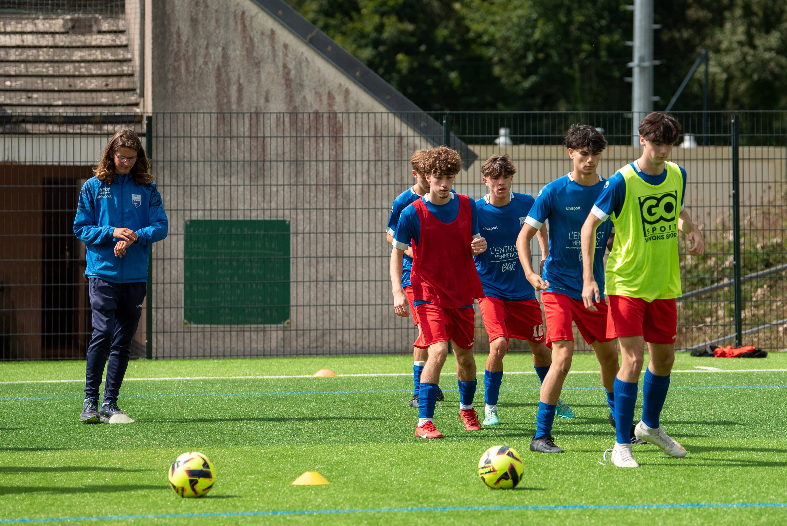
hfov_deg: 9.8
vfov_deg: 6.5
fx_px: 4608
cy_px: 137
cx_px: 458
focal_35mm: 211
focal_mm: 130
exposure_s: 1/3200
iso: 200
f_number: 2.8
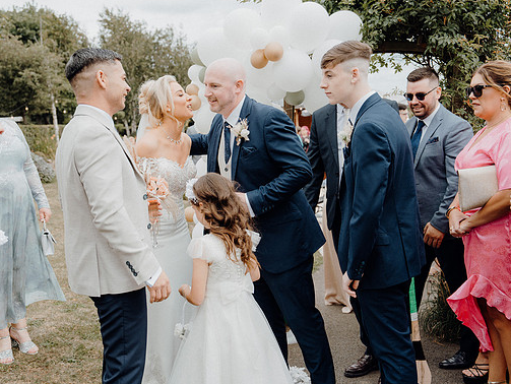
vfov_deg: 35.2
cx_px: 228
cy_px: 189
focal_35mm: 41
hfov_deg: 45.7
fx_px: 606
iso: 125
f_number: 3.5
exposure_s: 1/500
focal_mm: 37
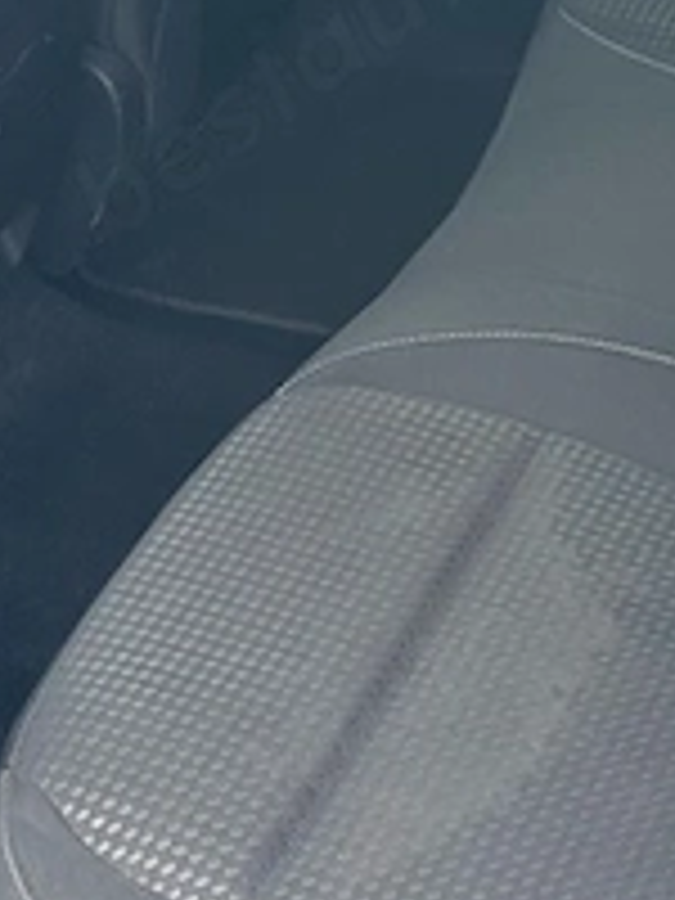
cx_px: 585
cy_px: 140
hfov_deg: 15.3
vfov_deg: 20.1
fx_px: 2496
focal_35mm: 96
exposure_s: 1/199
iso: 80
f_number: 1.78
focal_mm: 6.86
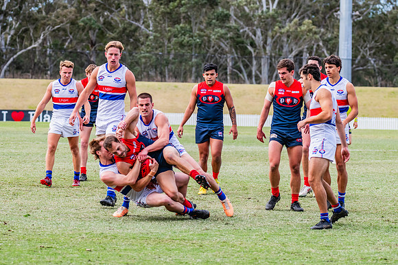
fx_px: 2135
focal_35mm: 193
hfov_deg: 10.7
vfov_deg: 7.1
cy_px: 140
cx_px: 214
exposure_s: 1/1600
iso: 800
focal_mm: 170
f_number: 5.6
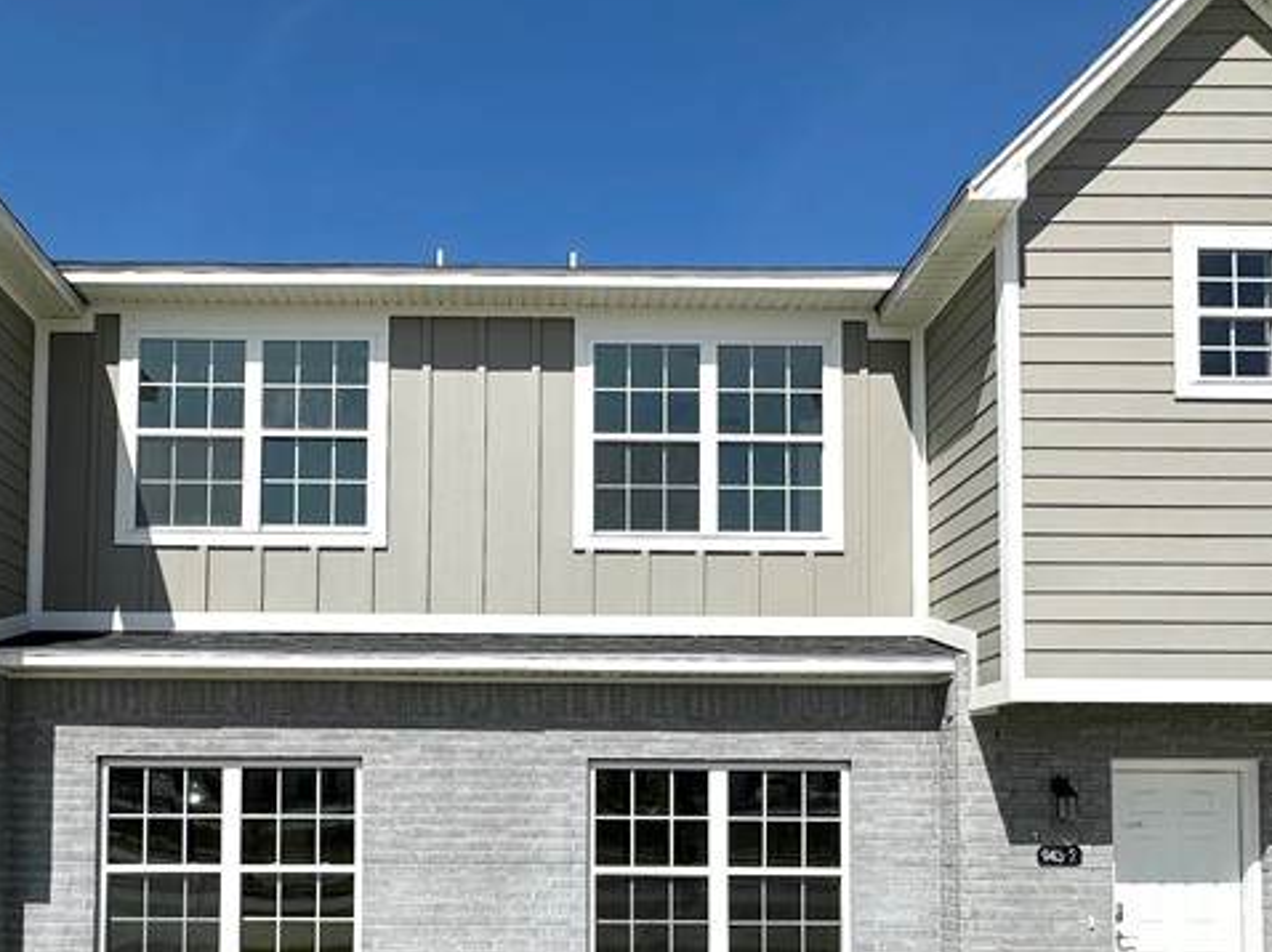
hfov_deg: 59.6
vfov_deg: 44.4
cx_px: 524
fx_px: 1102
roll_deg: -0.5
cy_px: 766
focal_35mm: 30
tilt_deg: +2.0
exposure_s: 1/3731
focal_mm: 2.22
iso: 50
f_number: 2.2
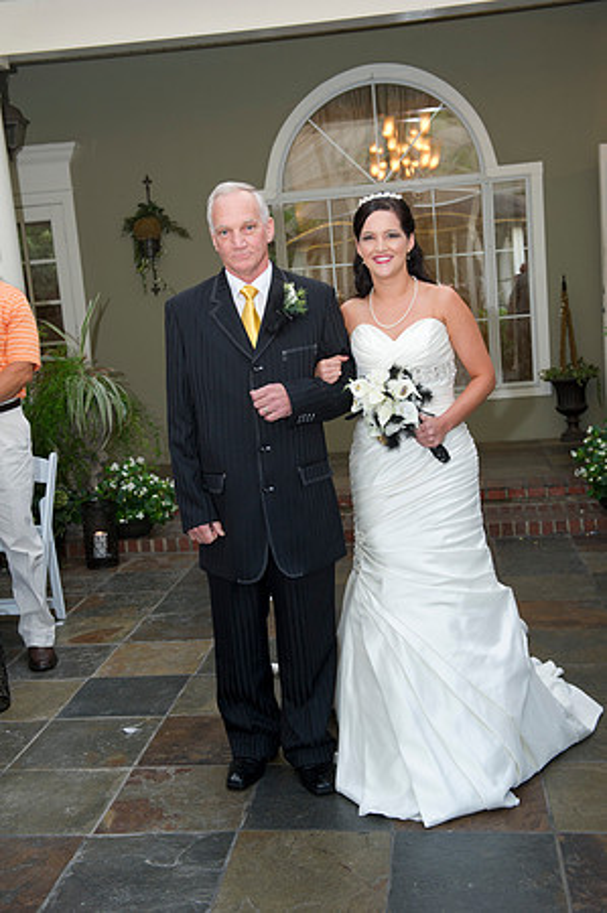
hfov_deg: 30.4
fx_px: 1115
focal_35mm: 44
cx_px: 304
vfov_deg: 44.5
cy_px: 456
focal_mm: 44
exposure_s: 1/80
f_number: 5
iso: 800
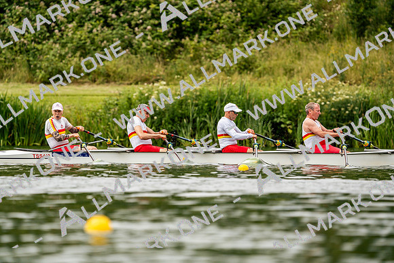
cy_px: 132
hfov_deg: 4.5
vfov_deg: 3.0
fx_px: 5068
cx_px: 197
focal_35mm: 463
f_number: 6.3
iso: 320
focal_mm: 463
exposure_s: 1/2000
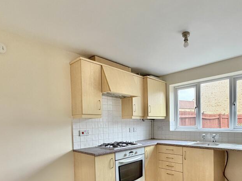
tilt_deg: -1.3
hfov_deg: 72.3
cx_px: 156
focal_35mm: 23
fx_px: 161
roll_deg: +0.3
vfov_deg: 56.8
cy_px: 129
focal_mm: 2.22
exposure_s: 1/67
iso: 320
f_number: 2.2
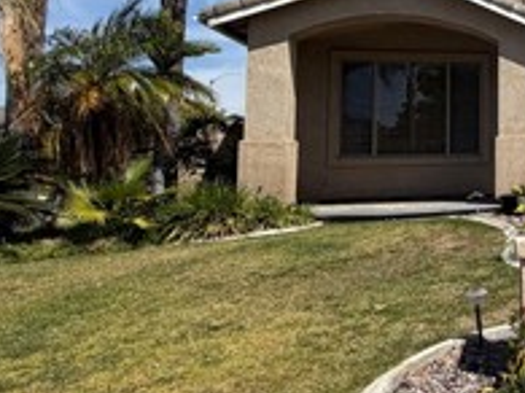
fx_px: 697
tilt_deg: +5.7
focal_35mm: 46
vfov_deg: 30.9
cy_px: 97
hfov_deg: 30.2
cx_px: 722
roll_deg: +1.1
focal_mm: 2.22
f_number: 2.2
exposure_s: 1/1399
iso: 20
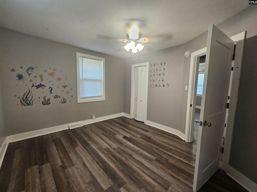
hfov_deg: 106.2
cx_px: 128
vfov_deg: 89.9
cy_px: 96
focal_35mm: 13
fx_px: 97
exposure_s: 1/60
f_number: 2.2
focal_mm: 2.2
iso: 320
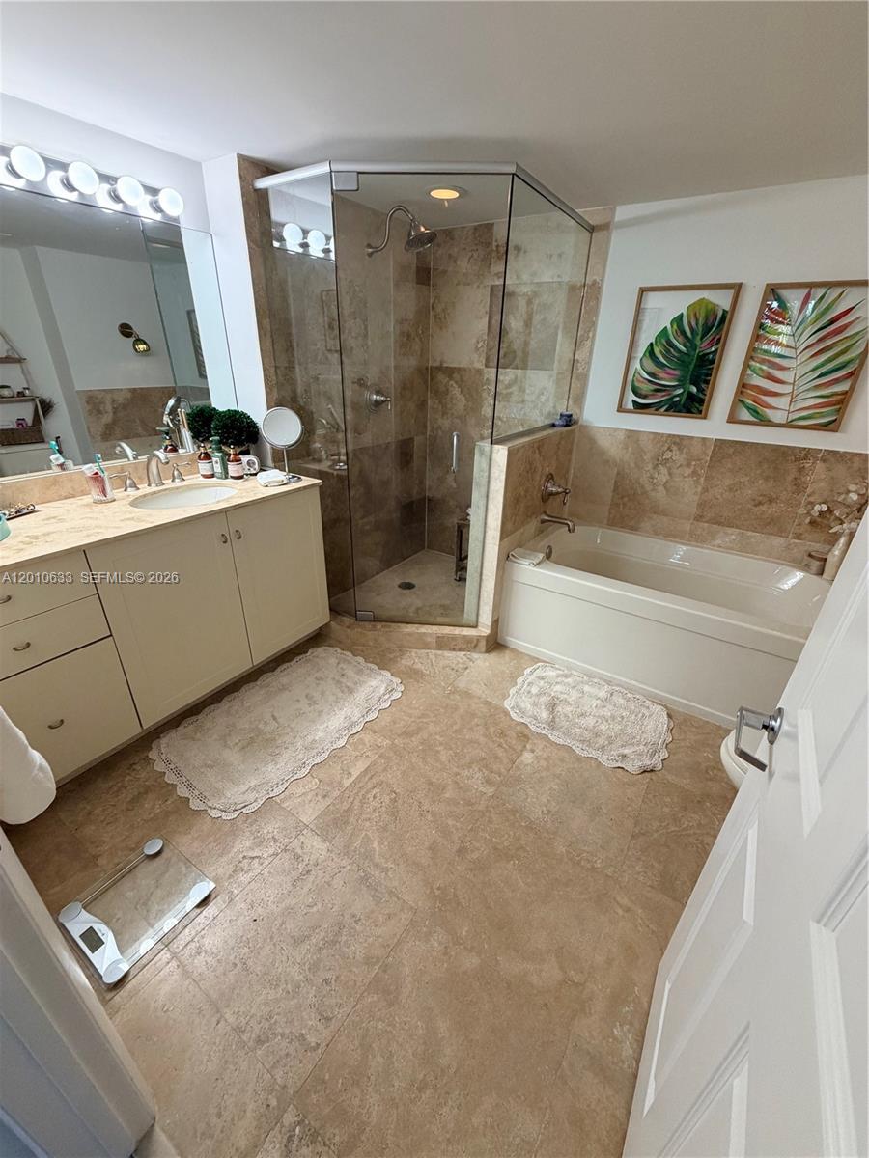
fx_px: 469
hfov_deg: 85.7
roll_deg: -0.8
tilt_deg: -26.2
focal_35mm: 14
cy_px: 579
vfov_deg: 102.1
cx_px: 434
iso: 200
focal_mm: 2.22
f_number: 2.2
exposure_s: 1/120
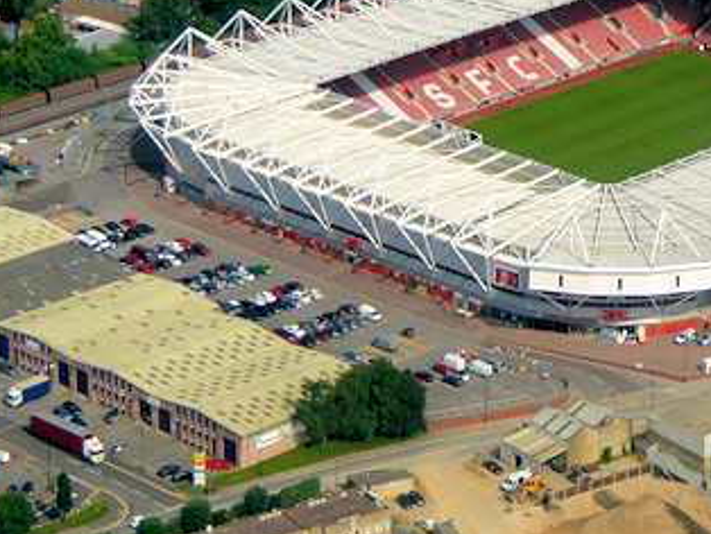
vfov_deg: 8.7
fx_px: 3515
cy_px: 129
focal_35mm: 171
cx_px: 589
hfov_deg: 11.5
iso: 125
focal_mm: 15
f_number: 4.8
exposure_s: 1/800
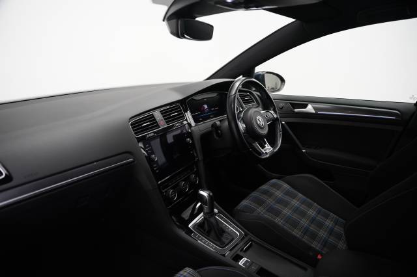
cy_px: 138
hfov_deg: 73.8
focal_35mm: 24
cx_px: 208
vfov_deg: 53.1
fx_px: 278
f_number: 2.8
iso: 2500
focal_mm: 24
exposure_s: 1/160
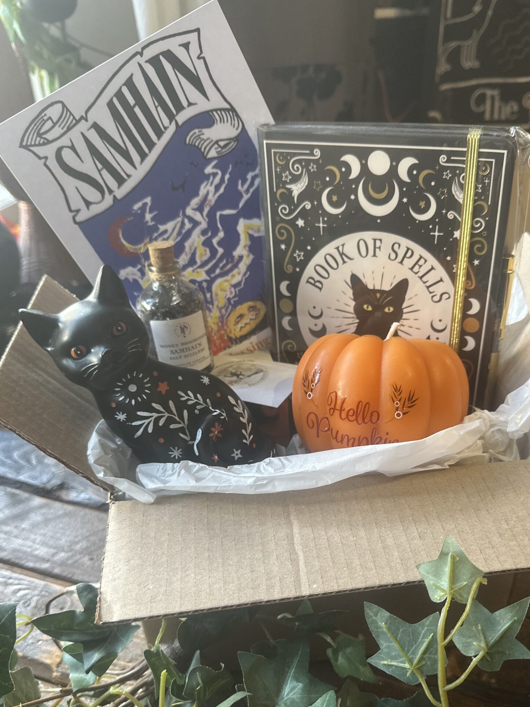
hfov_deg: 43.9
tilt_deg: -37.3
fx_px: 653
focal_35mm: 32
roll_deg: +1.1
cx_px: 317
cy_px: 444
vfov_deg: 56.1
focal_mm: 6.86
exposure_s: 1/50
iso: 200
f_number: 1.78
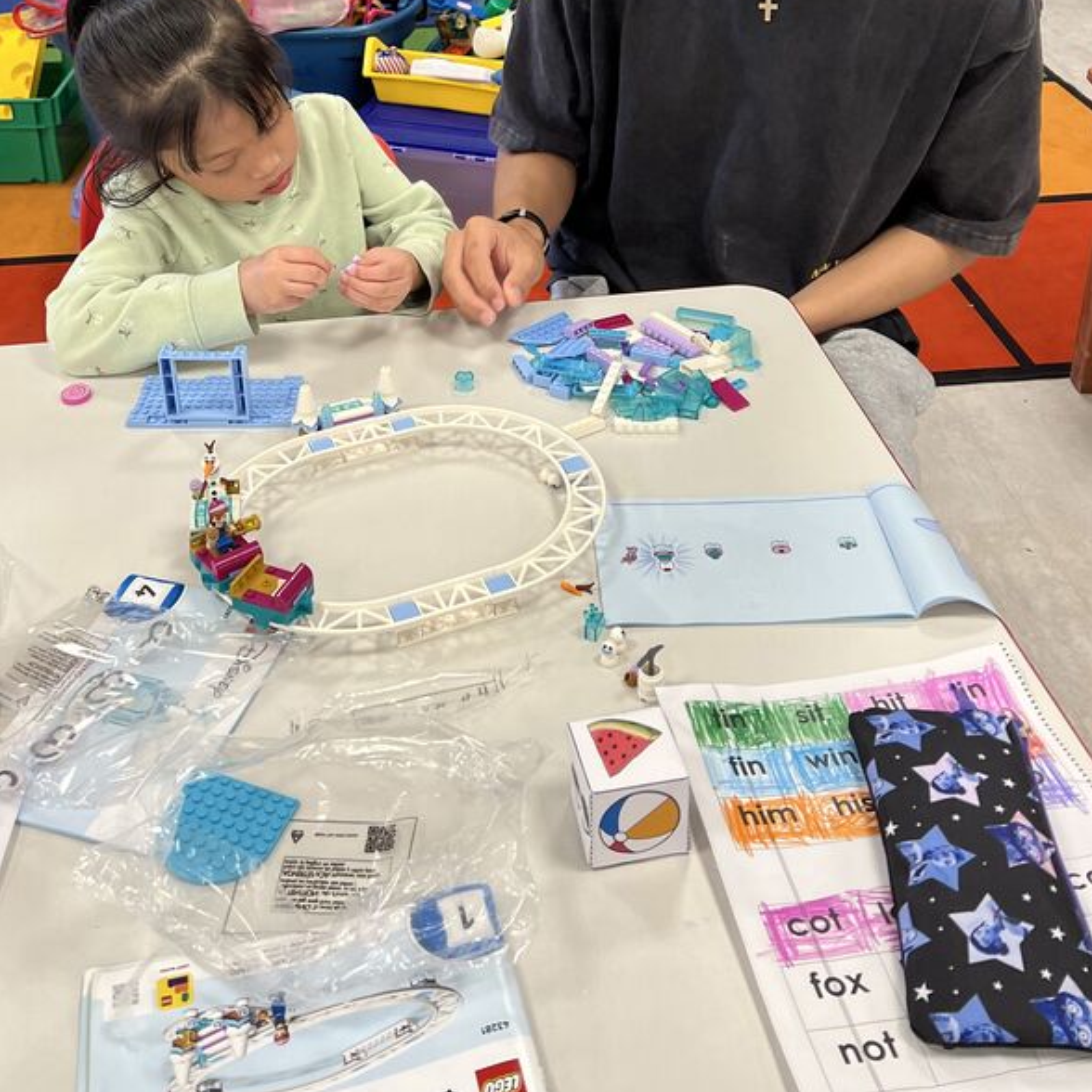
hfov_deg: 41.8
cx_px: 501
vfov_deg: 39.8
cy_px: 188
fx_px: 1428
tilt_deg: -25.3
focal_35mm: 40
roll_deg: +0.9
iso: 125
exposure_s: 1/100
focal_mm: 5.7
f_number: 1.5
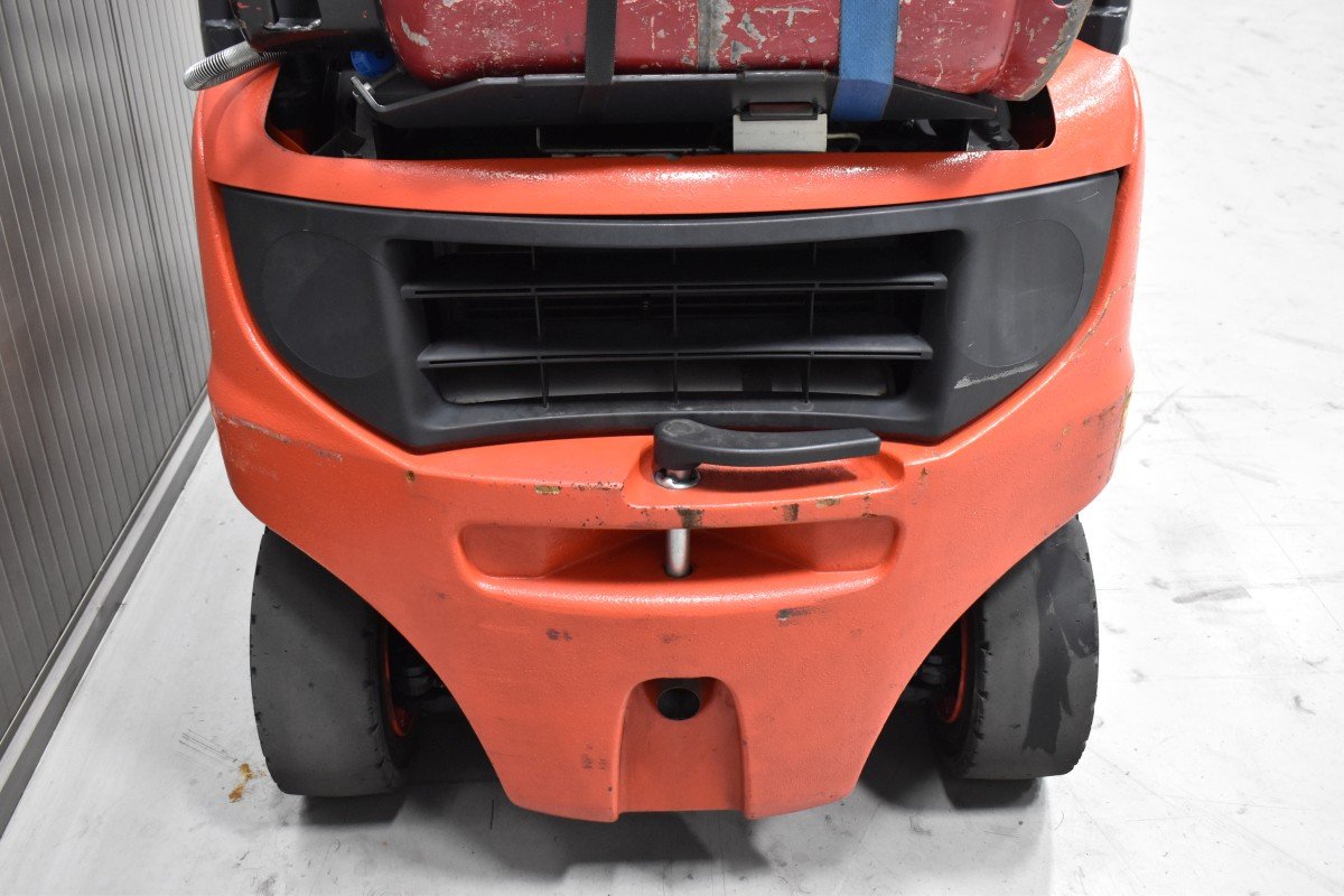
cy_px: 448
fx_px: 1344
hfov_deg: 53.1
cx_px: 672
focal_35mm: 36
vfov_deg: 36.9
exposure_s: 1/20
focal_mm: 24
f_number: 5
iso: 1600
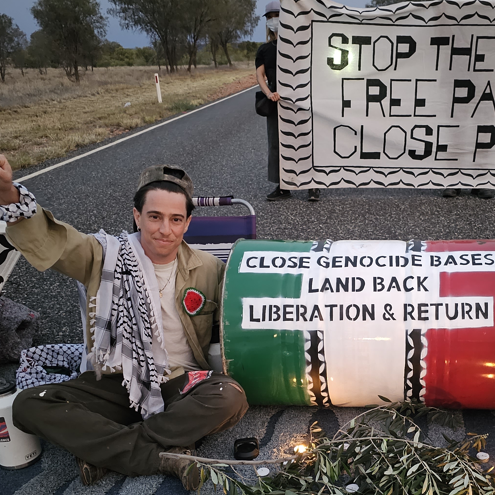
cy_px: 338
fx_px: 647
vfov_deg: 41.2
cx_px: 359
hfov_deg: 40.9
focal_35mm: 40
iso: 1250
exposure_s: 1/17
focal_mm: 6.3
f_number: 1.7
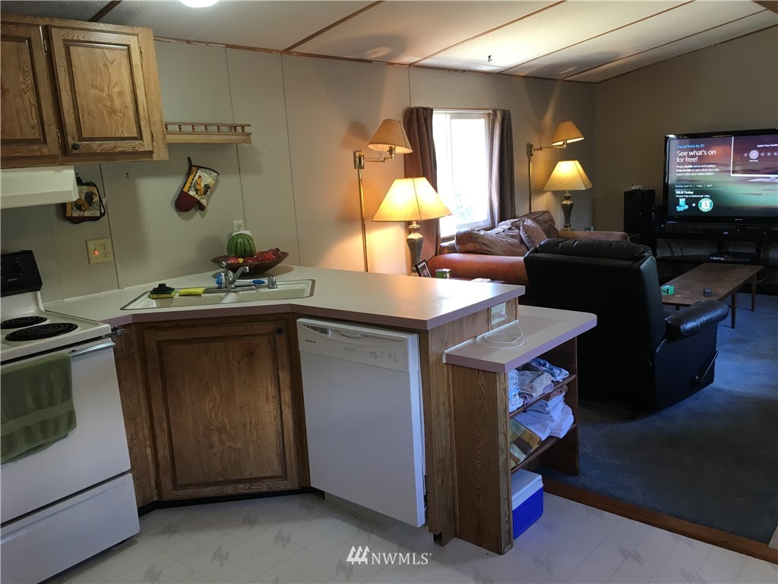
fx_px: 652
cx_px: 389
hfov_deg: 61.7
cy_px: 292
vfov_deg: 48.2
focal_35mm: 29
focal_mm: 4.15
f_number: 2.2
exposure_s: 1/30
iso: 64
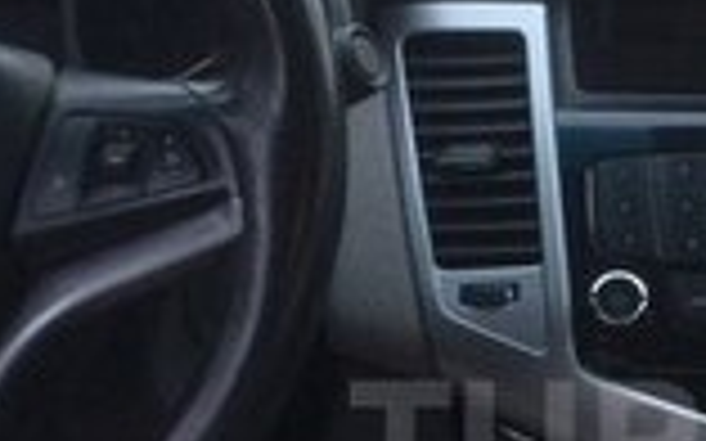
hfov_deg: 15.7
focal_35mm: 129
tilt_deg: -20.7
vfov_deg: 10.1
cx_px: 809
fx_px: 2481
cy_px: 448
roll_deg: -2.5
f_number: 2.2
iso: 100
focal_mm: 4.15
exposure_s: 1/33
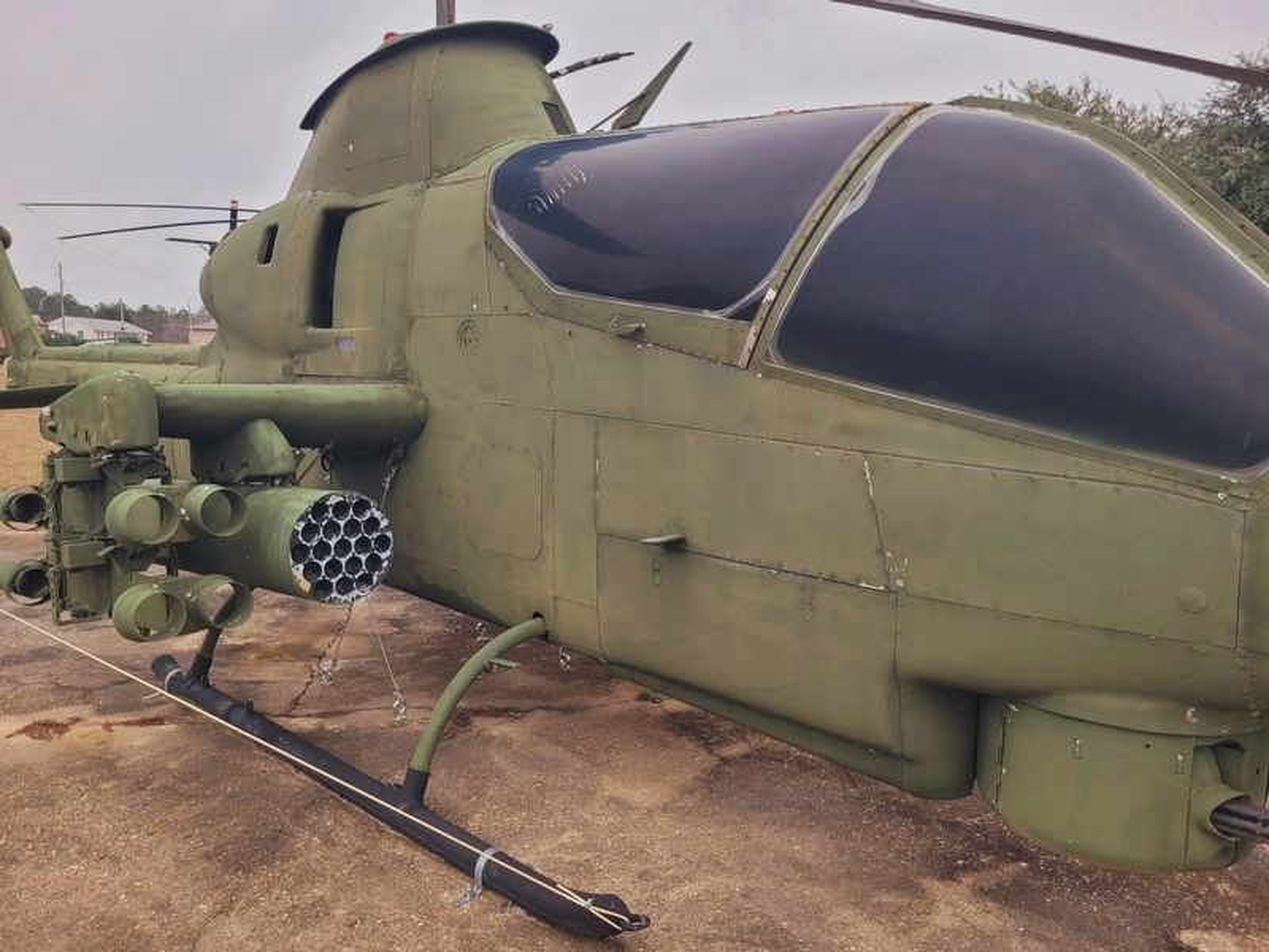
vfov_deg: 53.1
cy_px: 476
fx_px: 953
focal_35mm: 26
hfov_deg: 67.3
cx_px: 634
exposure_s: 1/251
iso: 40
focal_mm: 5.4
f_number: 1.8
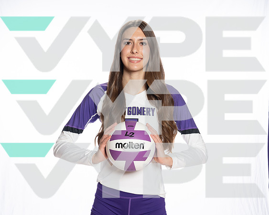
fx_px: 448
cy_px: 108
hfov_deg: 33.4
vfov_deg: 27.0
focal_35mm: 56
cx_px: 134
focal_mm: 50
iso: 800
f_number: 8
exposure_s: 1/250
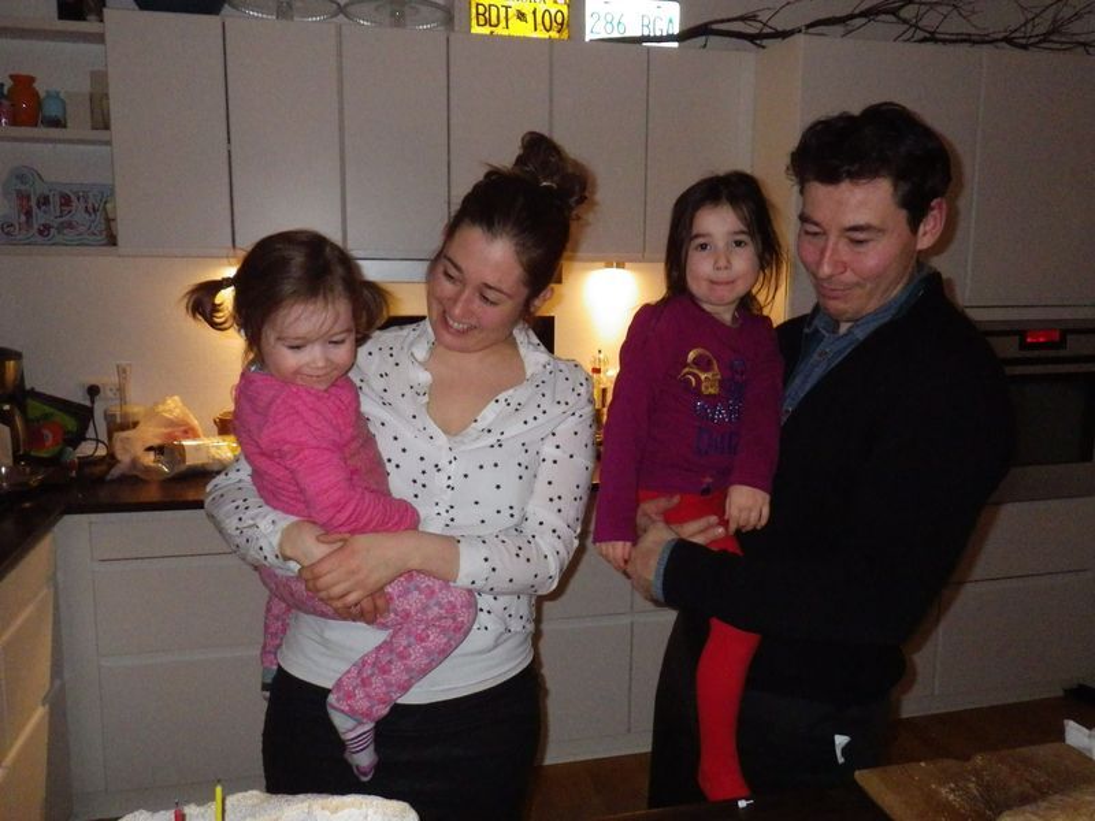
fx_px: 886
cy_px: 410
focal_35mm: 28
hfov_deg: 63.4
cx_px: 548
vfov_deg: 49.7
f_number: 3.5
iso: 1600
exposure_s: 1/45
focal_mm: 5
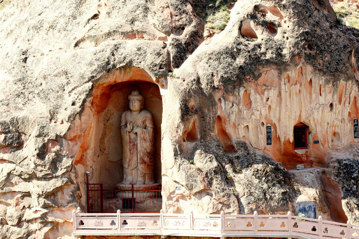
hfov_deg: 13.3
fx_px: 1536
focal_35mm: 154
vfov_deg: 8.9
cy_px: 120
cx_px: 181
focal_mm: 116
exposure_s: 1/200
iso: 400
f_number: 14
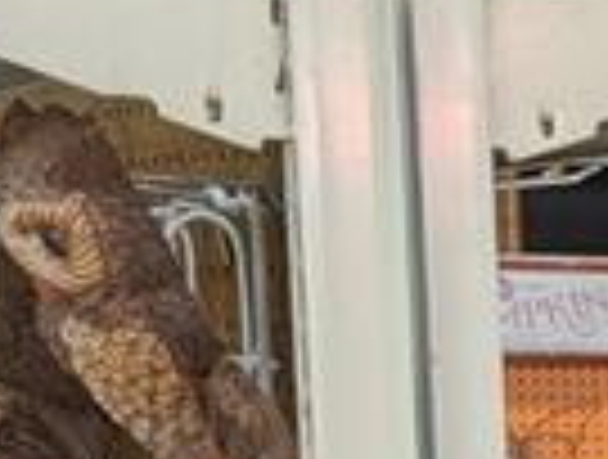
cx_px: 2162
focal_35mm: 181
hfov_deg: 8.2
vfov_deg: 8.0
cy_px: 734
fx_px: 3188
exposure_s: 1/120
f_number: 1.68
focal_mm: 6.9
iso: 21
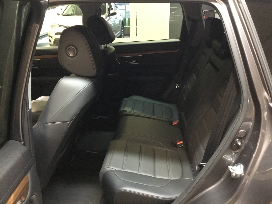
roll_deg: +2.8
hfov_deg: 58.4
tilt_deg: -22.4
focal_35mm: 31
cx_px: 136
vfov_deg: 45.4
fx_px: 244
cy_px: 102
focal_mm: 3.3
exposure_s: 1/17
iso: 400
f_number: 2.4
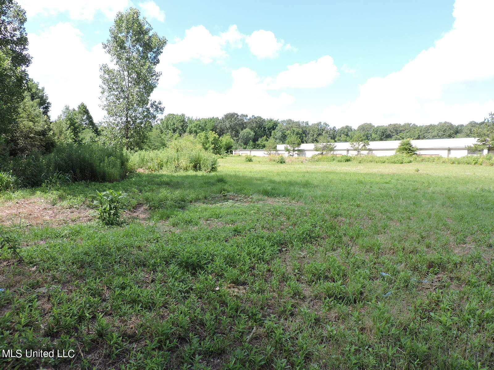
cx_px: 247
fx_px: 343
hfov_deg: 71.6
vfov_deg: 56.8
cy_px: 185
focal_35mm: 24
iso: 100
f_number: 3
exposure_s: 1/500
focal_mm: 4.3
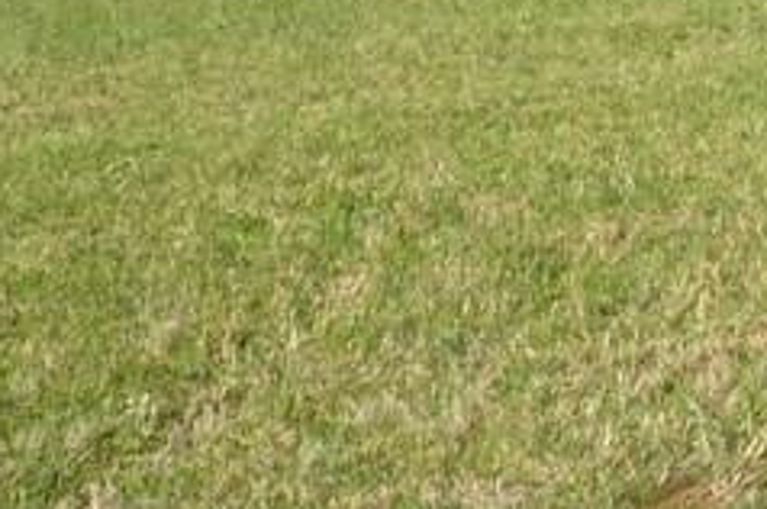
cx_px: 1305
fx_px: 2383
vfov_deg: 11.6
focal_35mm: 112
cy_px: -306
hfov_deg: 16.0
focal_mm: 4.1
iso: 100
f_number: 4.5
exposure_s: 1/500
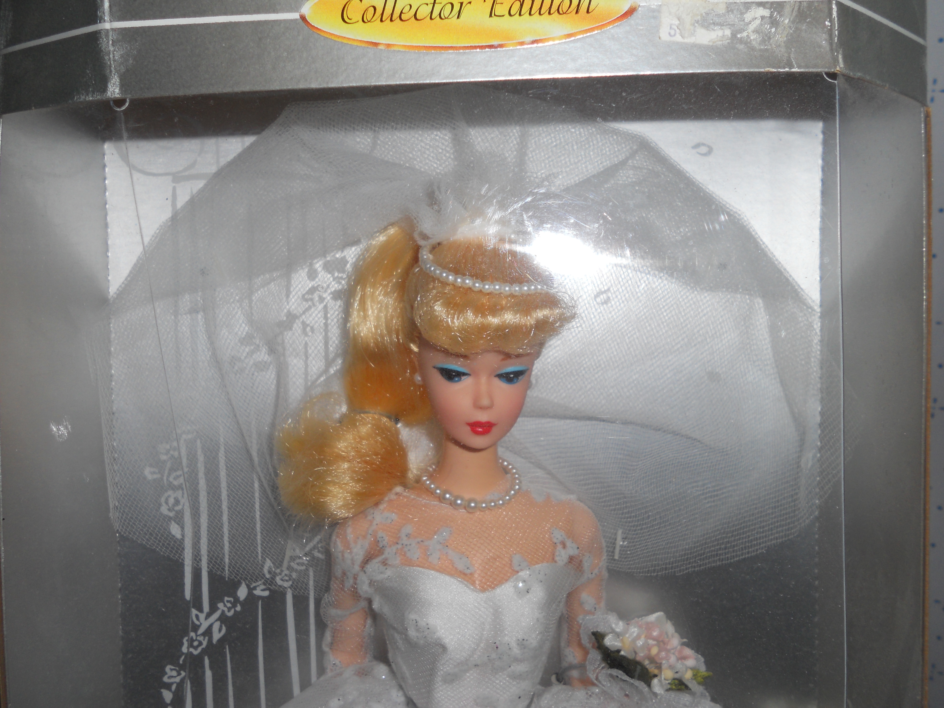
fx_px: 873
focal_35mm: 32
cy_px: 354
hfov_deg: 56.8
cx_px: 472
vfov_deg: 44.2
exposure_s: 1/25
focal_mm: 5.8
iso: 80
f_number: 8.8
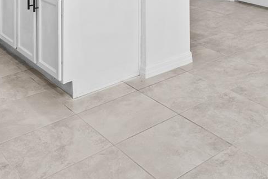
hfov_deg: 35.9
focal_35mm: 53
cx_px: 225
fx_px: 395
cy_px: -83
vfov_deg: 21.7
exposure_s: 1/3
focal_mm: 16
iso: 100
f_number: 8
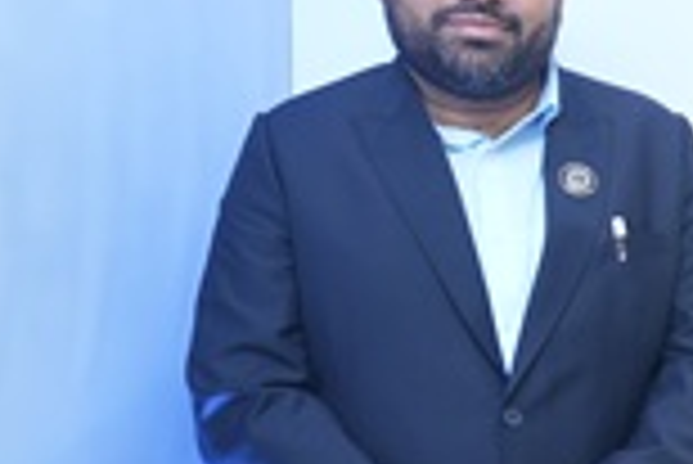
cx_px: 882
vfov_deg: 14.3
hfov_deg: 19.7
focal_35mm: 96
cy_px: 293
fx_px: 1850
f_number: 3.5
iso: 640
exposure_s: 1/250
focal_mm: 37
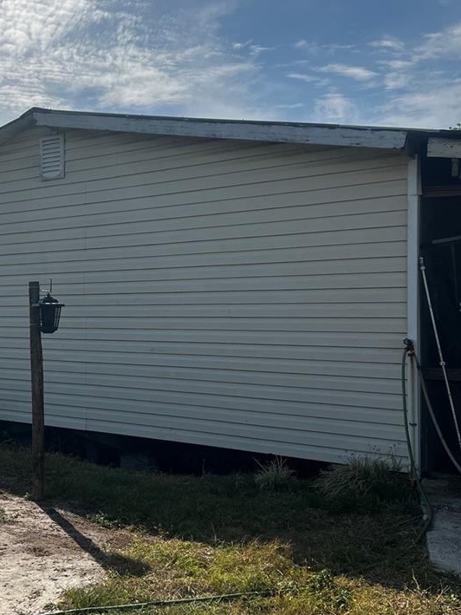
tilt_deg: +1.9
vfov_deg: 42.9
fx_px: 781
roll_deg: +0.0
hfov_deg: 32.4
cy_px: 306
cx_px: 131
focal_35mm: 44
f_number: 1.5
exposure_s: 1/10309
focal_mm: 5.7
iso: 50
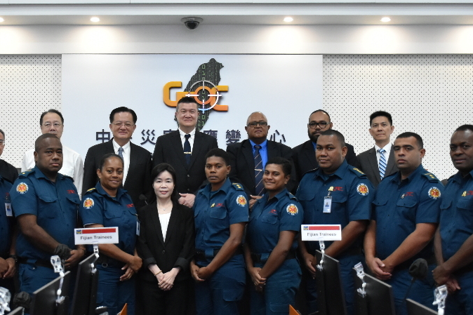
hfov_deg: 34.8
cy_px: 188
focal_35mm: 57
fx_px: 749
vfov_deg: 23.7
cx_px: 165
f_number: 4
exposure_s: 1/125
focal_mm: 20
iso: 2200
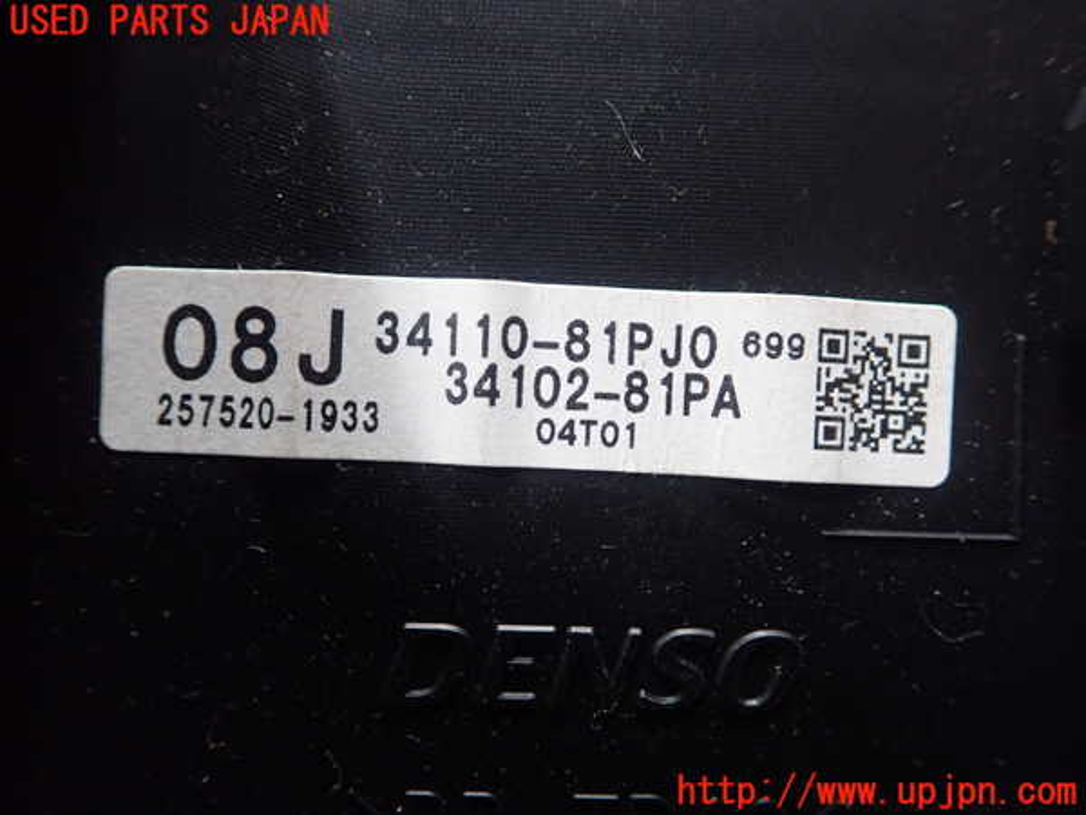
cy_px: 408
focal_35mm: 30
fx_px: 941
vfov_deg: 46.8
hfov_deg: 60.0
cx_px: 543
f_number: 2.3
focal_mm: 5.5
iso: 500
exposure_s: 1/125
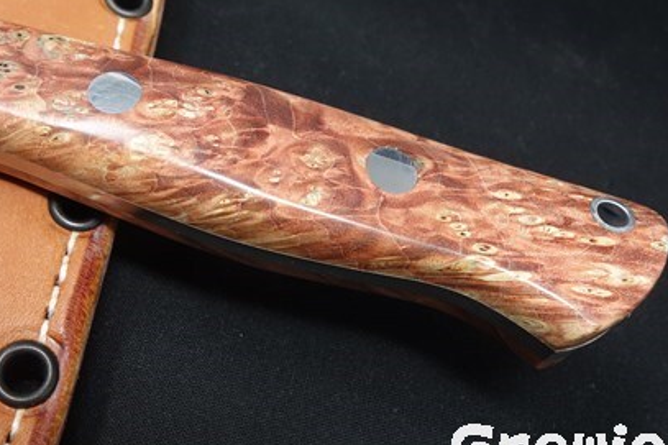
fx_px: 816
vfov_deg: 30.3
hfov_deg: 43.9
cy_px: 151
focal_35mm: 44
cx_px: 226
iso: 500
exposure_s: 1/30
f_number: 6.3
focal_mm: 10.4
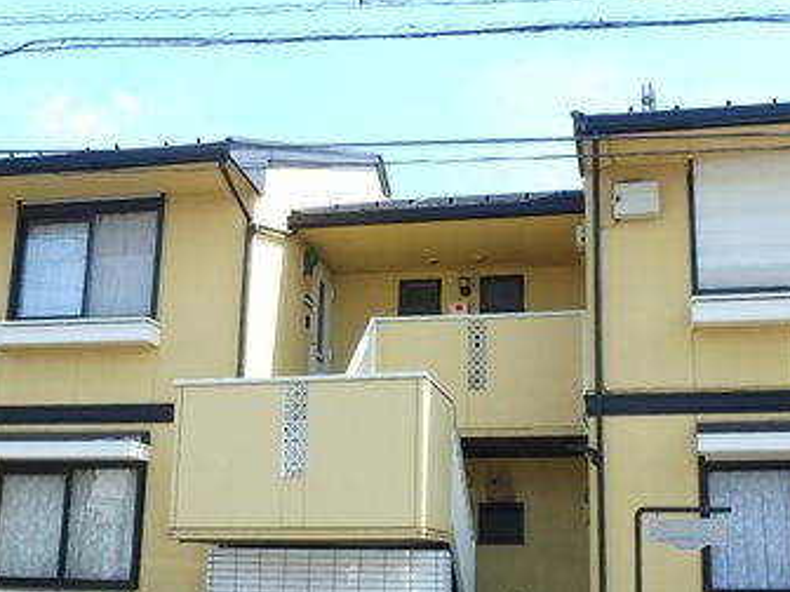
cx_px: 477
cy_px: 453
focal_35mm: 40
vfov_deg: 35.1
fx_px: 913
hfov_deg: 46.5
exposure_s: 1/400
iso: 125
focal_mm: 3.7
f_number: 3.5
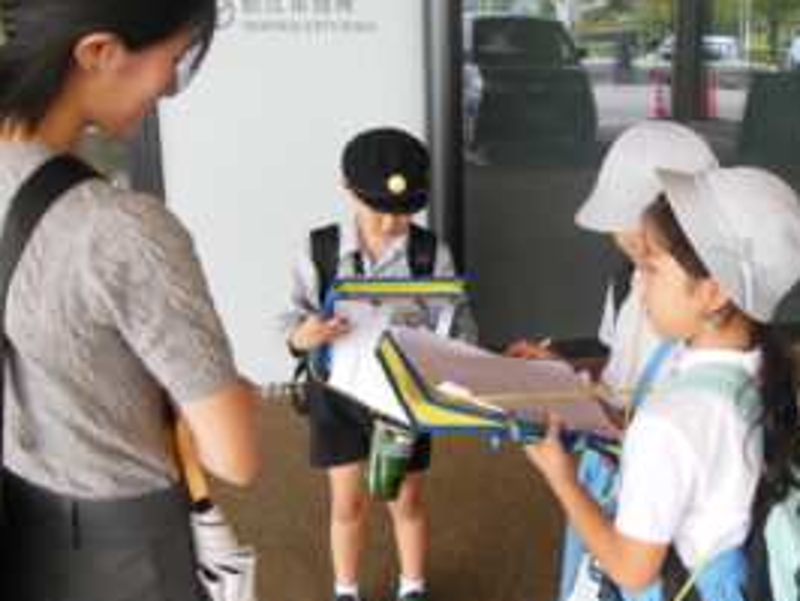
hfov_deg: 40.7
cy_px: 282
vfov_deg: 31.6
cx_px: 538
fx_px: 1064
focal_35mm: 46
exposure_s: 1/200
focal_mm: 6
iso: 400
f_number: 3.9
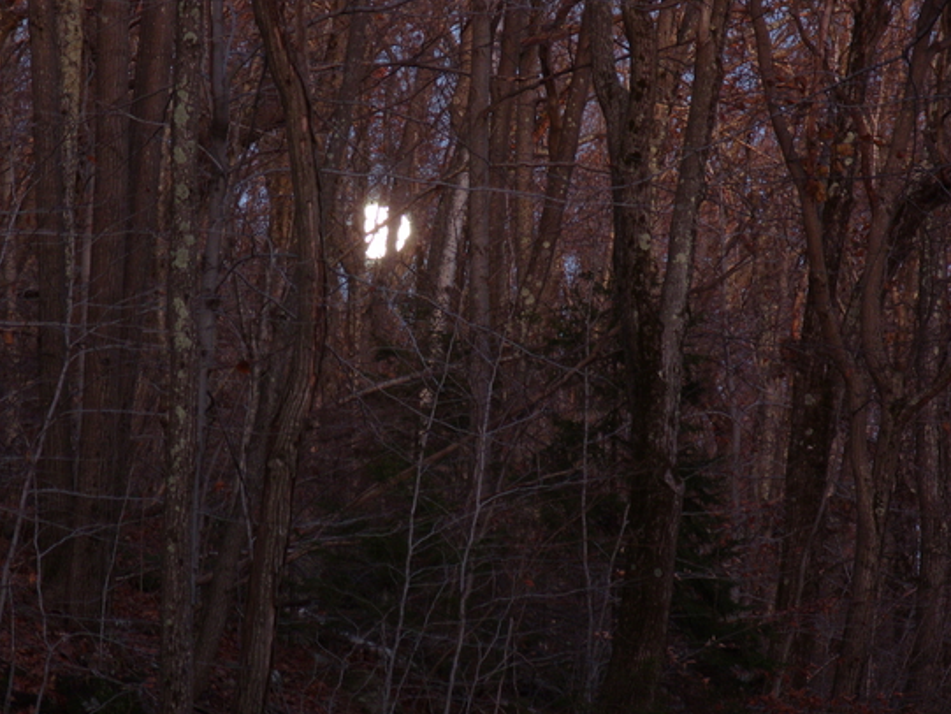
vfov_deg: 7.2
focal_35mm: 207
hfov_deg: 9.6
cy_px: 334
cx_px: 413
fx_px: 5688
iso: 100
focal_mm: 39
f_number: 4.5
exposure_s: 1.5
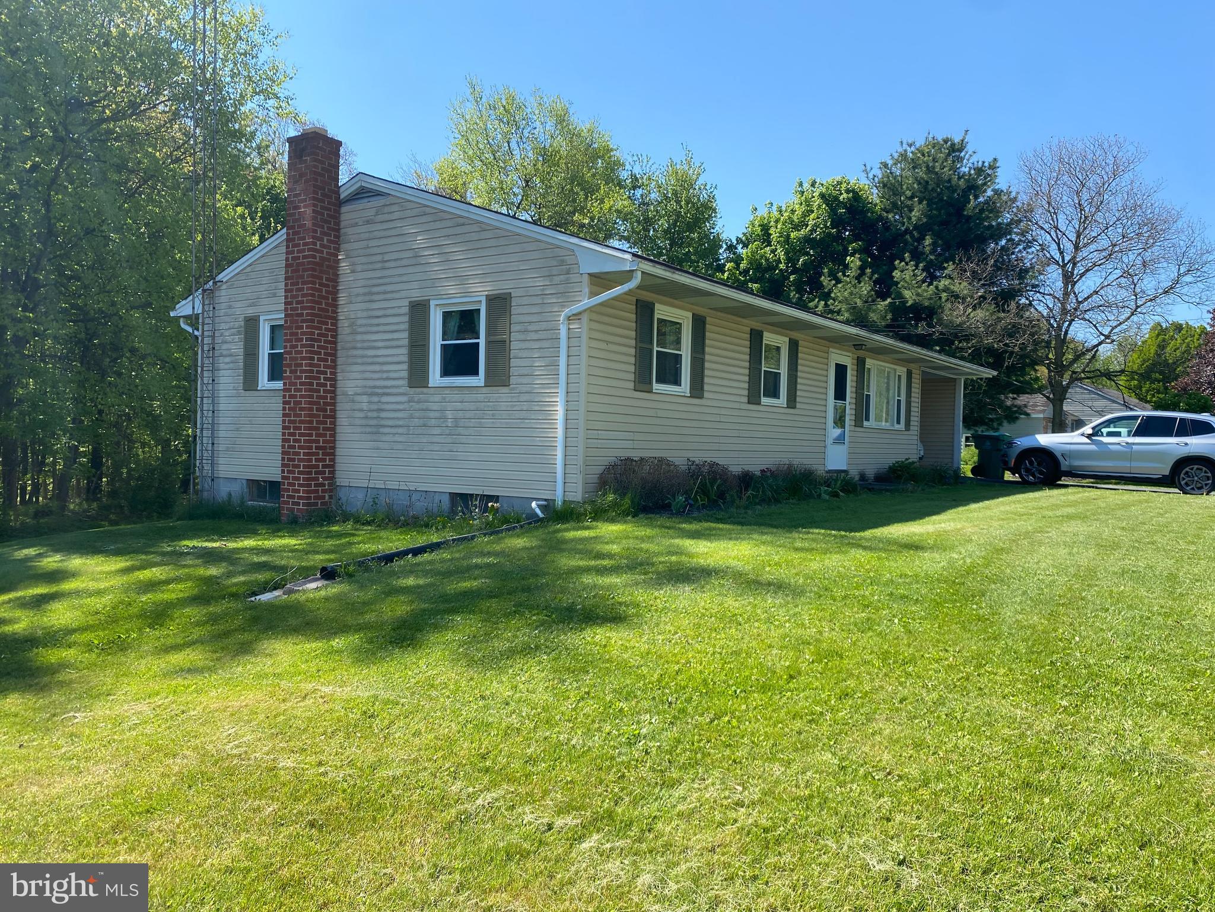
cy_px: 456
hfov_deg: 67.3
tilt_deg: -1.9
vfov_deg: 53.1
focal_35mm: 26
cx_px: 608
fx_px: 913
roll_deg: -1.3
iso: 32
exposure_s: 1/1147
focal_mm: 4.25
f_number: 1.8
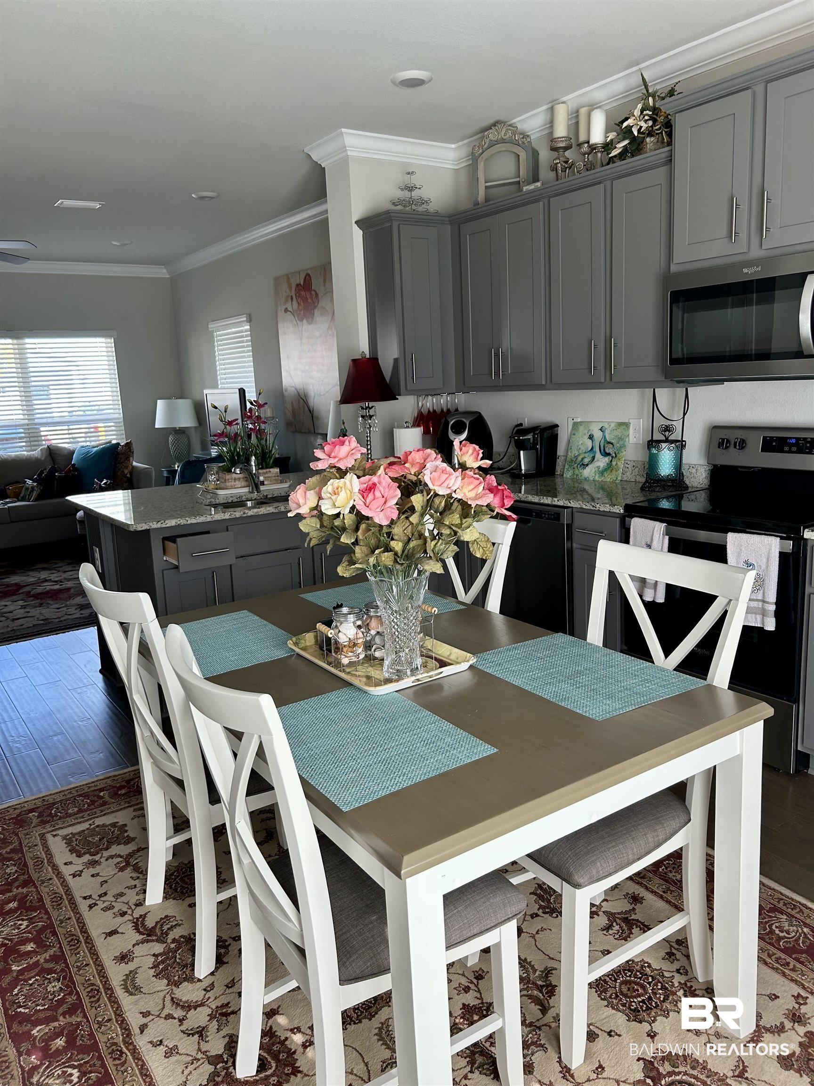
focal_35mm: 26
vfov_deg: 67.3
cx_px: 407
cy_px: 543
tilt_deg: -10.0
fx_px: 815
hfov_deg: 53.1
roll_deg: +3.1
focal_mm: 5.7
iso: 50
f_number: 1.5
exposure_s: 1/134
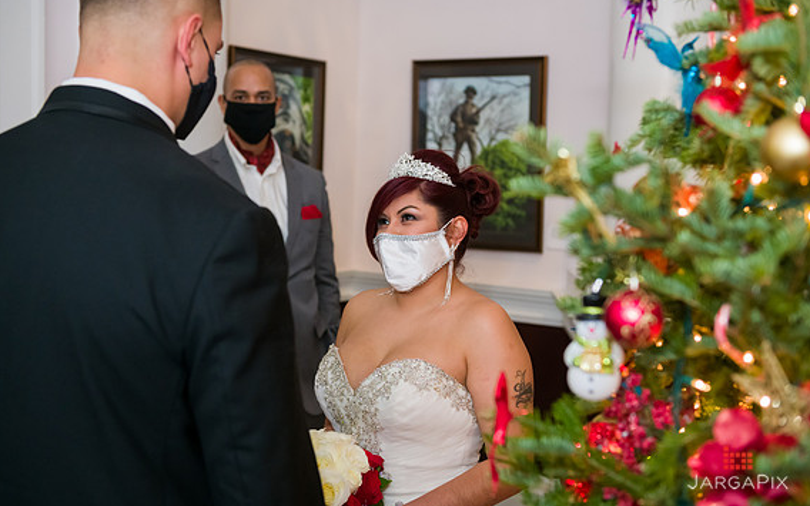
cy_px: 244
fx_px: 1104
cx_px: 411
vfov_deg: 25.8
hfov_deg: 40.3
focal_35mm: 50
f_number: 3.2
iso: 1600
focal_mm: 48
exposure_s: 1/125
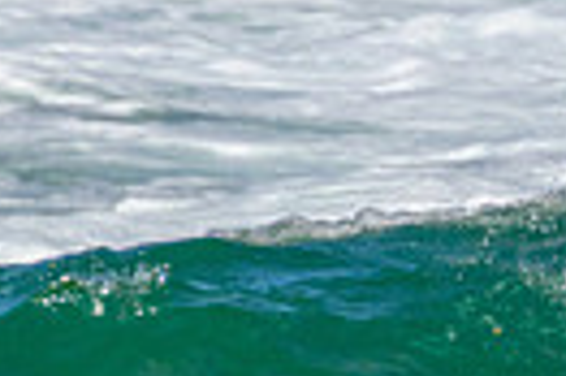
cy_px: 201
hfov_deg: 0.4
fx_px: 76707
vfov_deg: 0.3
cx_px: 1221
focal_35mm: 4885
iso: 720
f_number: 11
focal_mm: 800
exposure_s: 1/2000
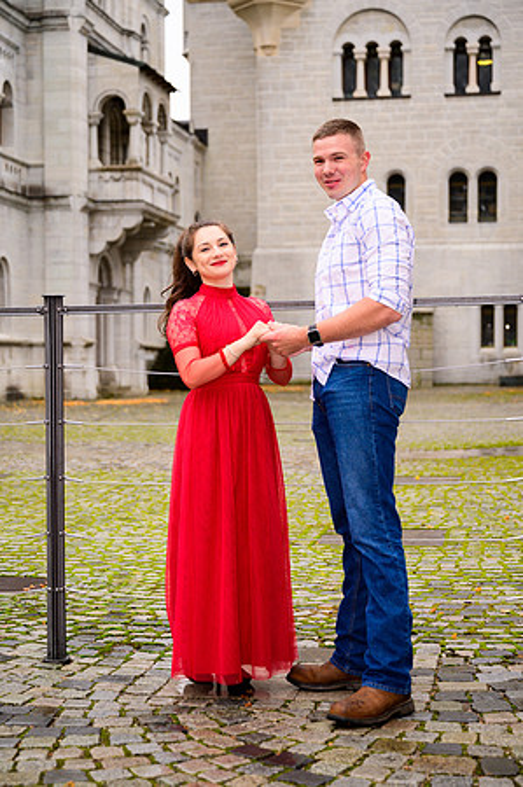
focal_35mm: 57
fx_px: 1245
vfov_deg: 35.1
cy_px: 394
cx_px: 262
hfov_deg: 23.7
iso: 400
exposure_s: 1/640
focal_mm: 57
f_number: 3.2
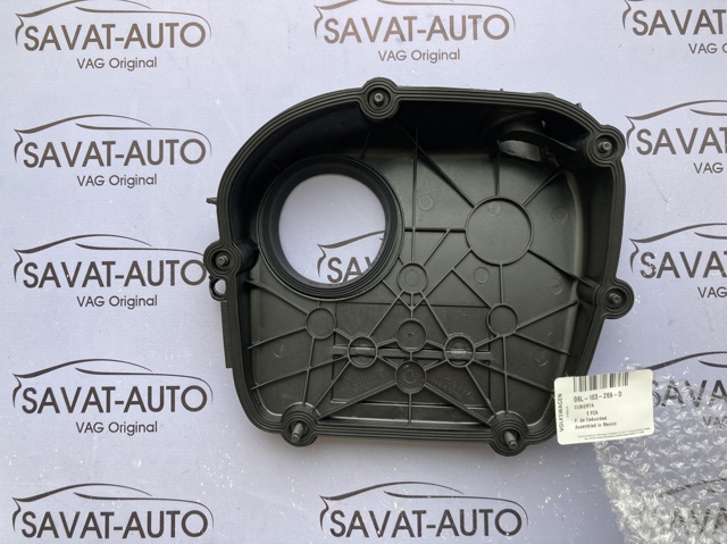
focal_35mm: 28
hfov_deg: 63.5
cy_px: 272
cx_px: 364
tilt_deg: -86.9
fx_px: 588
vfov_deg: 49.7
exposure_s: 1/121
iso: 50
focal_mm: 3.99
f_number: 1.8
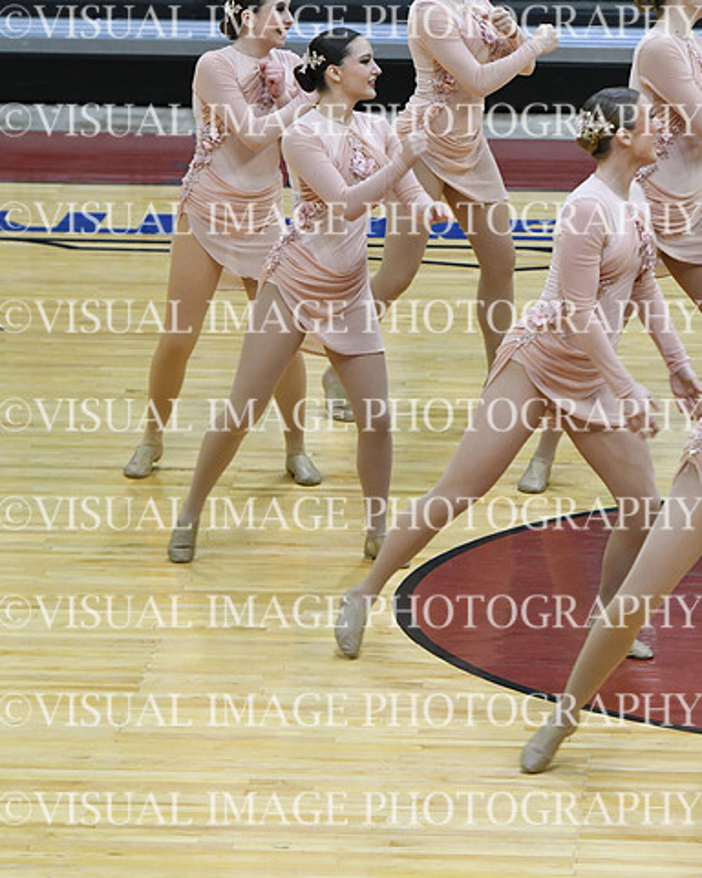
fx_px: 6389
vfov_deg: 7.9
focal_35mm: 246
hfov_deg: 6.3
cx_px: 350
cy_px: 366
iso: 4000
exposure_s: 1/400
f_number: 3.5
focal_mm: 145
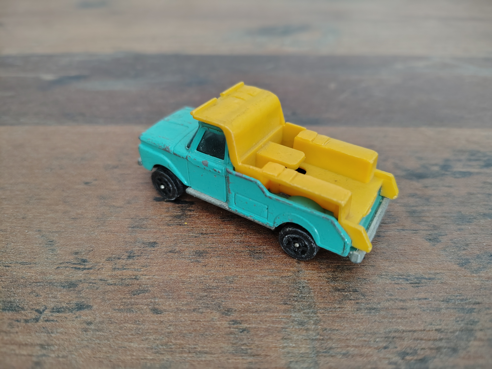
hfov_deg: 71.6
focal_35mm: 24
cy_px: 184
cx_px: 246
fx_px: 341
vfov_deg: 56.8
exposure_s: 1/50
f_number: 1.8
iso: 799
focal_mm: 5.56
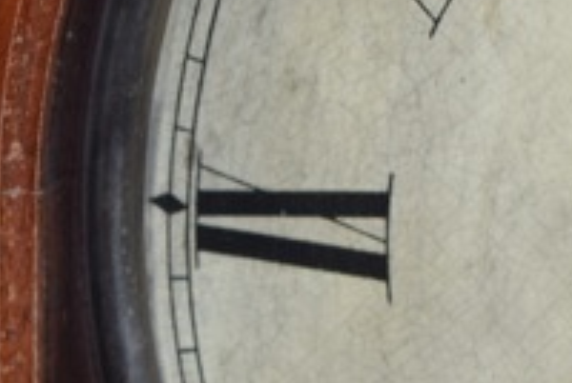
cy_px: 176
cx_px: 764
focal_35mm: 411
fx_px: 6548
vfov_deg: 3.4
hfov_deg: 5.0
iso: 500
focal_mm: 55
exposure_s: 1/60
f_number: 5.6
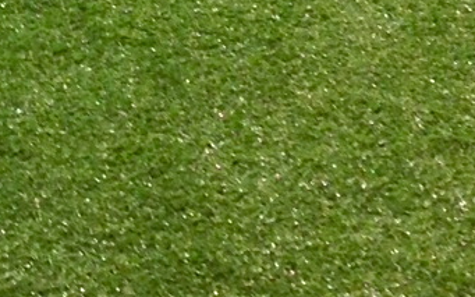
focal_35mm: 210
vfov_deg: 5.8
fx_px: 2718
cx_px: -265
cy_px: -566
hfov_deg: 9.7
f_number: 2.4
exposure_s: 1/20
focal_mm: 4.12
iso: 64
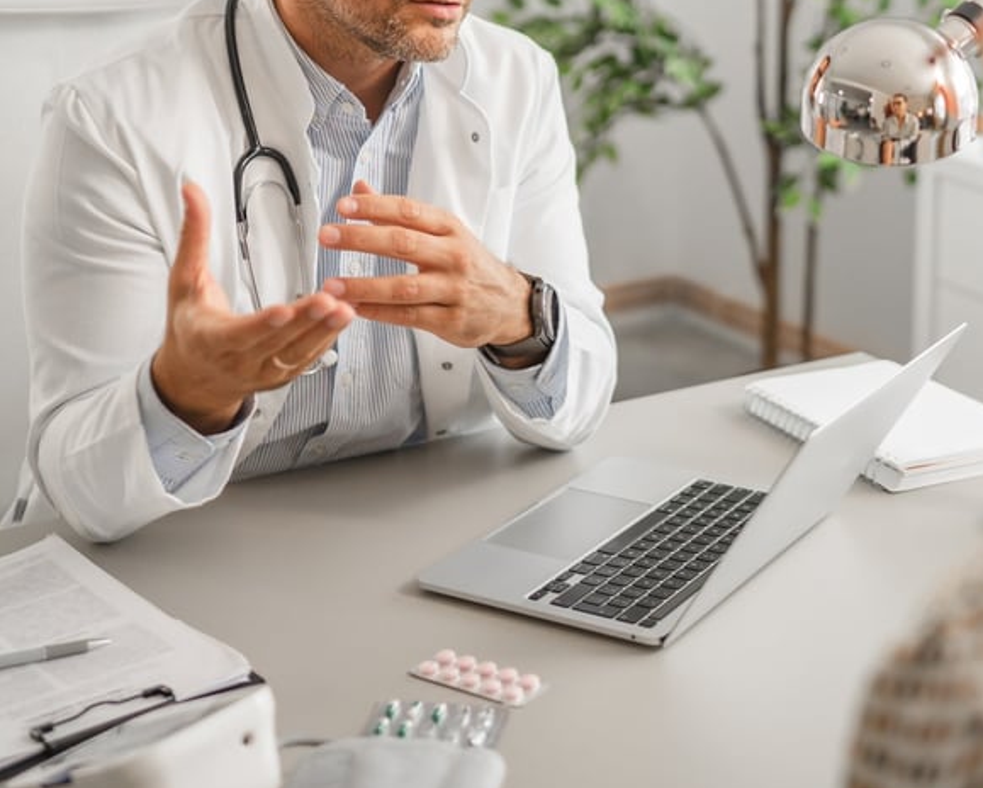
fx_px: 1980
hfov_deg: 27.7
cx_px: 664
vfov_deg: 22.1
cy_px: 130
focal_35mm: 68
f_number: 1.6
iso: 400
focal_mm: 35
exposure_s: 1/500
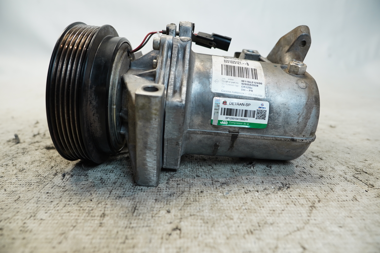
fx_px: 253
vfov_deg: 53.0
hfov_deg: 73.8
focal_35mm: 24
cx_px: 190
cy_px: 126
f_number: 4
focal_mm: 16
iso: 640
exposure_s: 1/160
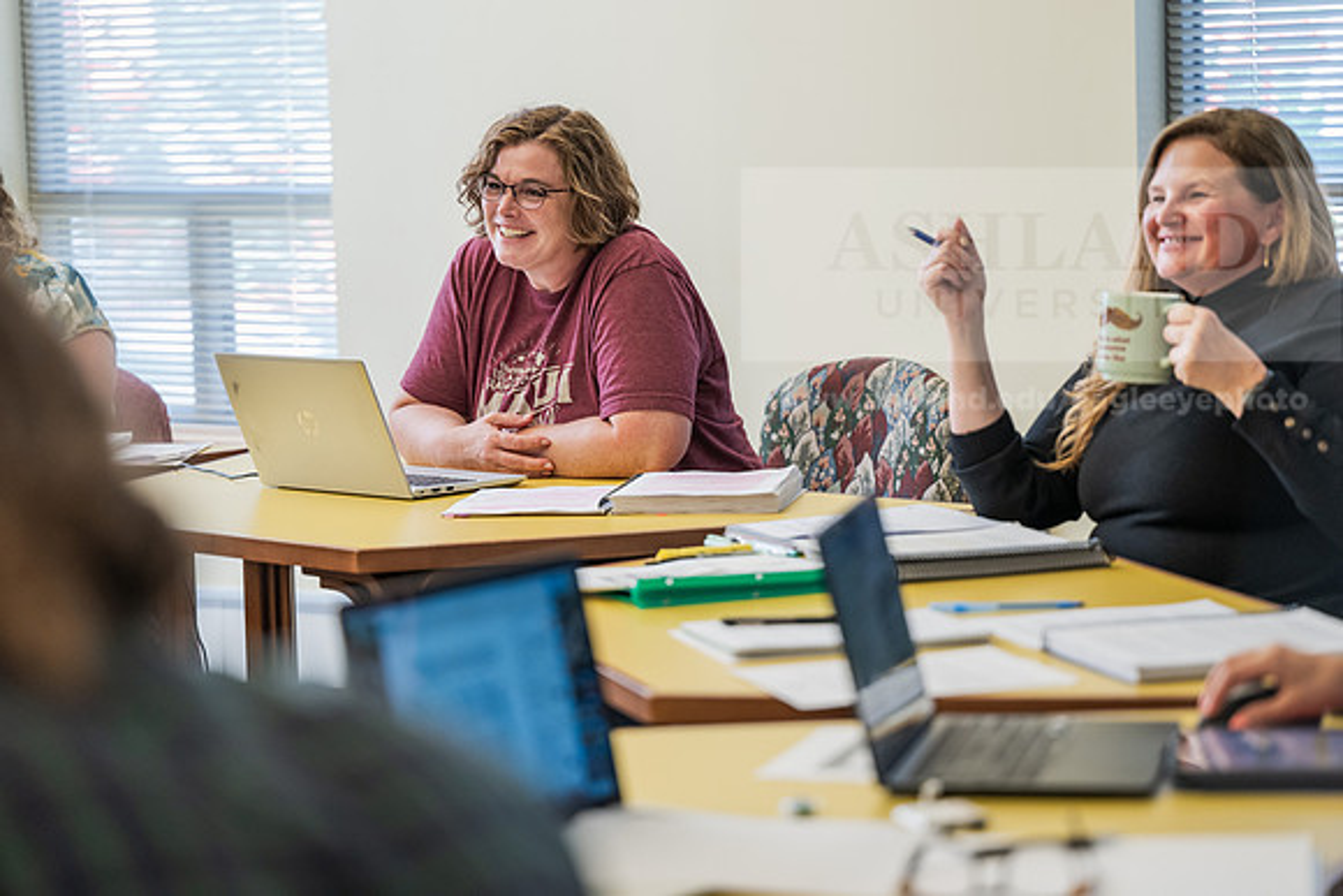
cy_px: 448
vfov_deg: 13.8
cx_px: 672
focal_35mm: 99
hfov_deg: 20.6
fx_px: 3694
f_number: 2.8
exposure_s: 1/200
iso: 800
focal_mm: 99
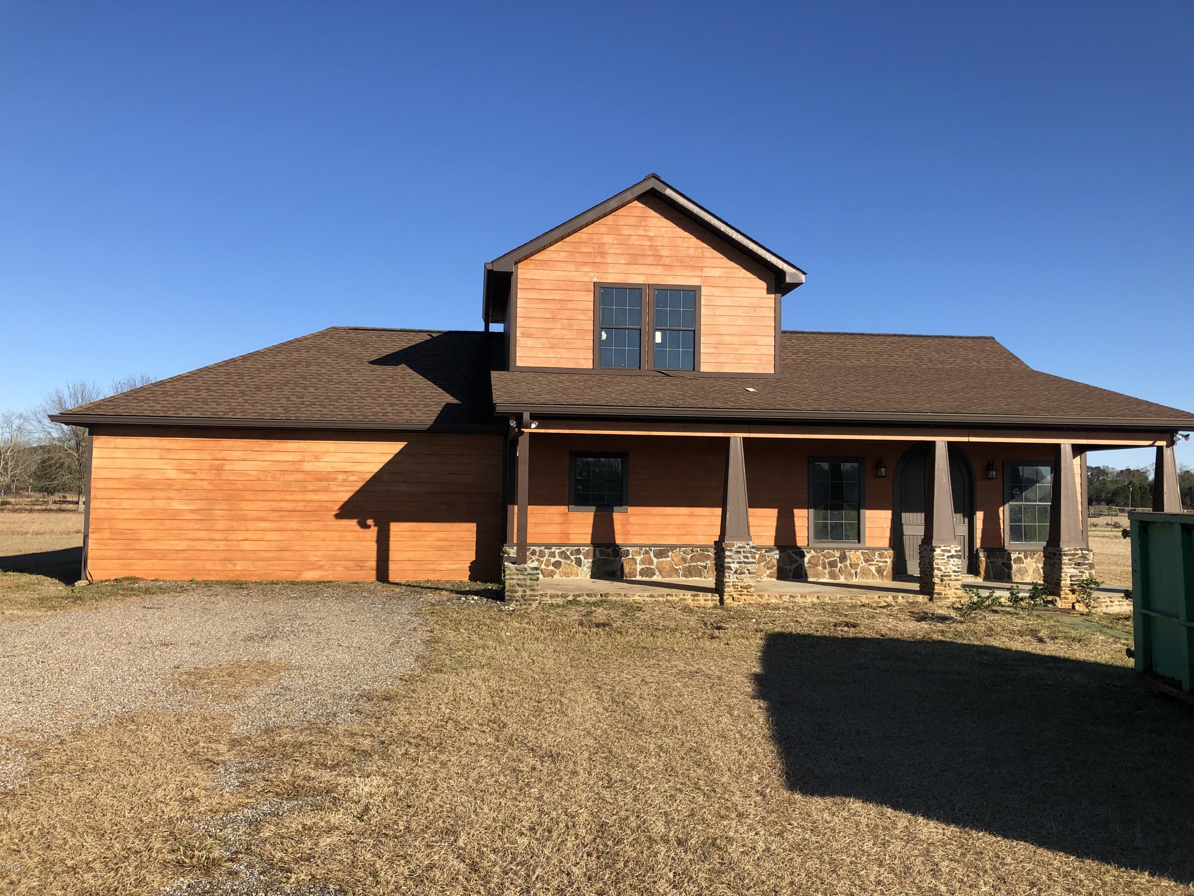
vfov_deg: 49.7
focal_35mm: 28
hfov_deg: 63.4
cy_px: 448
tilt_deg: +4.1
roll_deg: -0.3
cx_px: 597
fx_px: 966
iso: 20
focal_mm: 3.99
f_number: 1.8
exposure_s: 1/1600
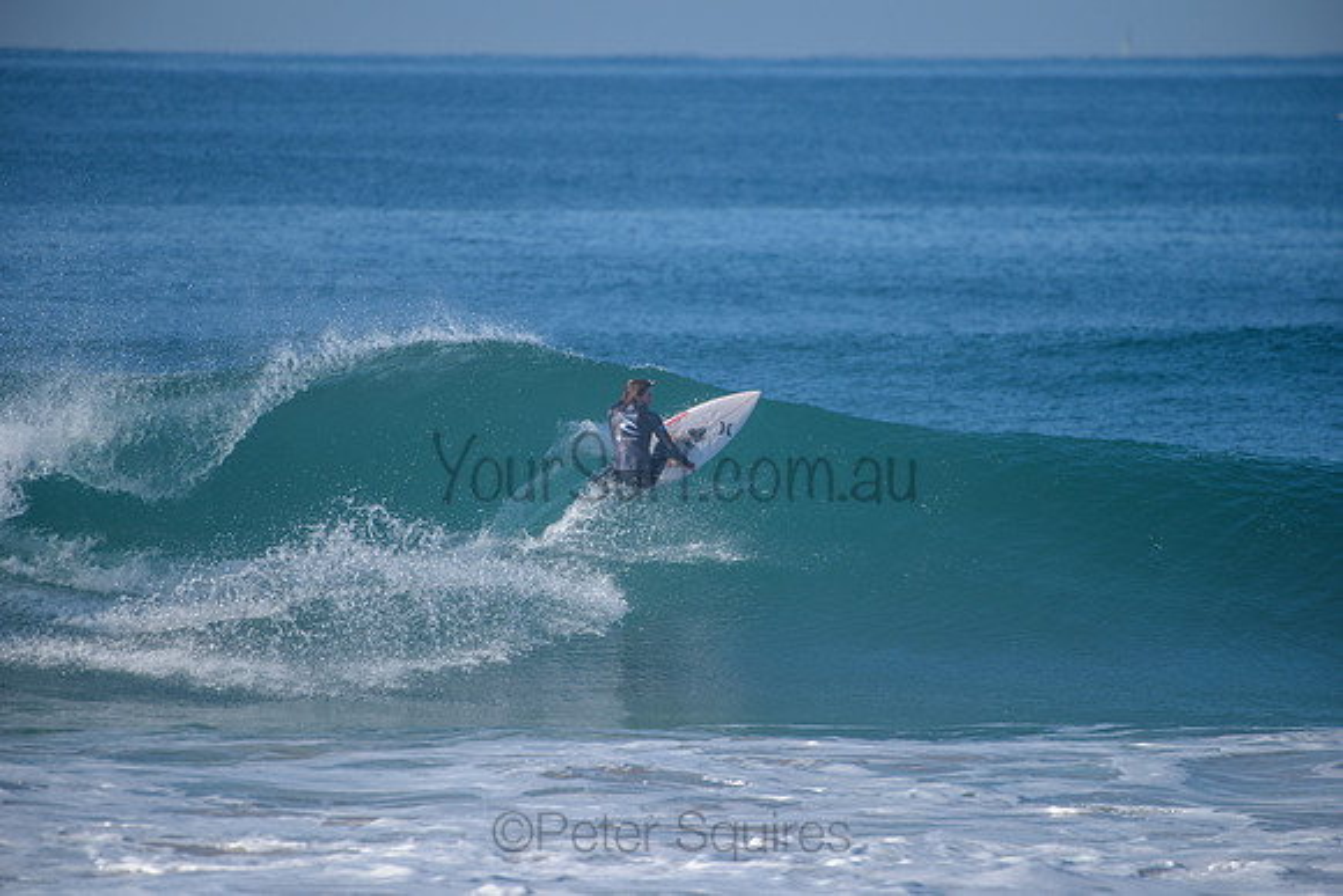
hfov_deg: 4.1
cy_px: 448
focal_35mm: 500
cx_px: 672
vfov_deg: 2.8
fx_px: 18656
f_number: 5.6
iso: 220
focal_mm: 500
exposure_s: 1/2000
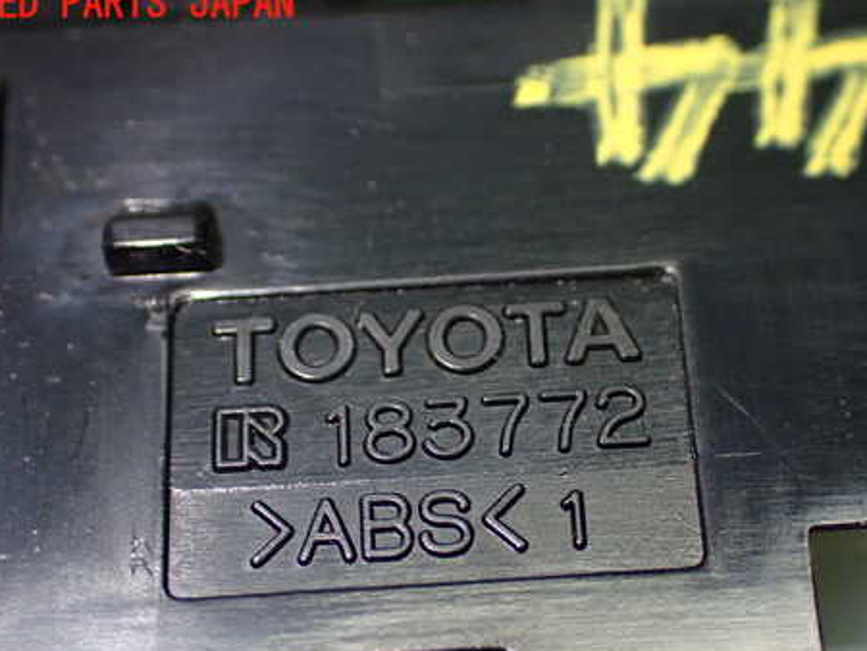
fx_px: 1804
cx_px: 522
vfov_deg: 20.4
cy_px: 414
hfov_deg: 27.0
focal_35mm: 72
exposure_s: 1/200
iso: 800
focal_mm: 9.65
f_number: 3.3
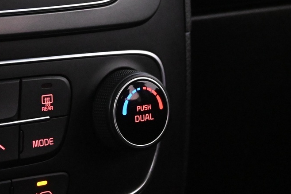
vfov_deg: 13.5
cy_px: 112
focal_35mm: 102
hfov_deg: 19.3
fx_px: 821
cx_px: -30
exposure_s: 1/40
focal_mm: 27.5
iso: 7200
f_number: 4.5
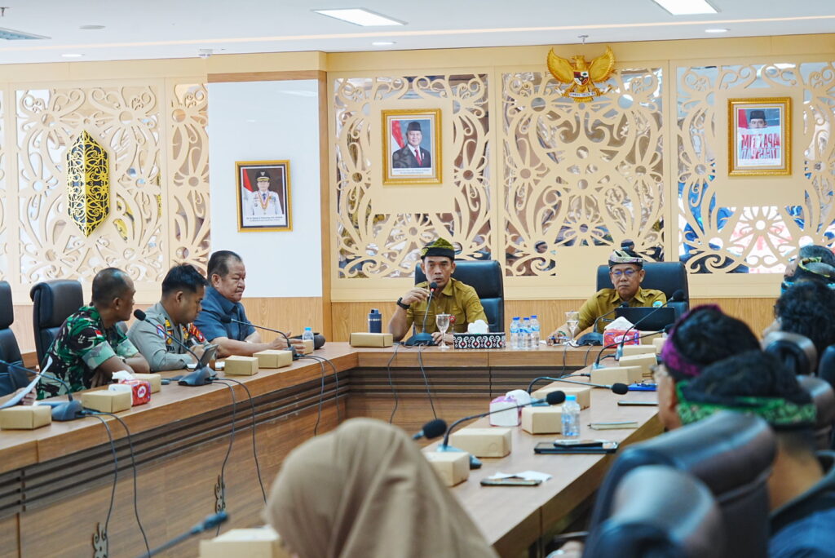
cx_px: 418
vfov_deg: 14.9
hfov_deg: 22.1
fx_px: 2135
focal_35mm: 92
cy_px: 279
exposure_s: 1/100
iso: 2500
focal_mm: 92
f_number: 6.3
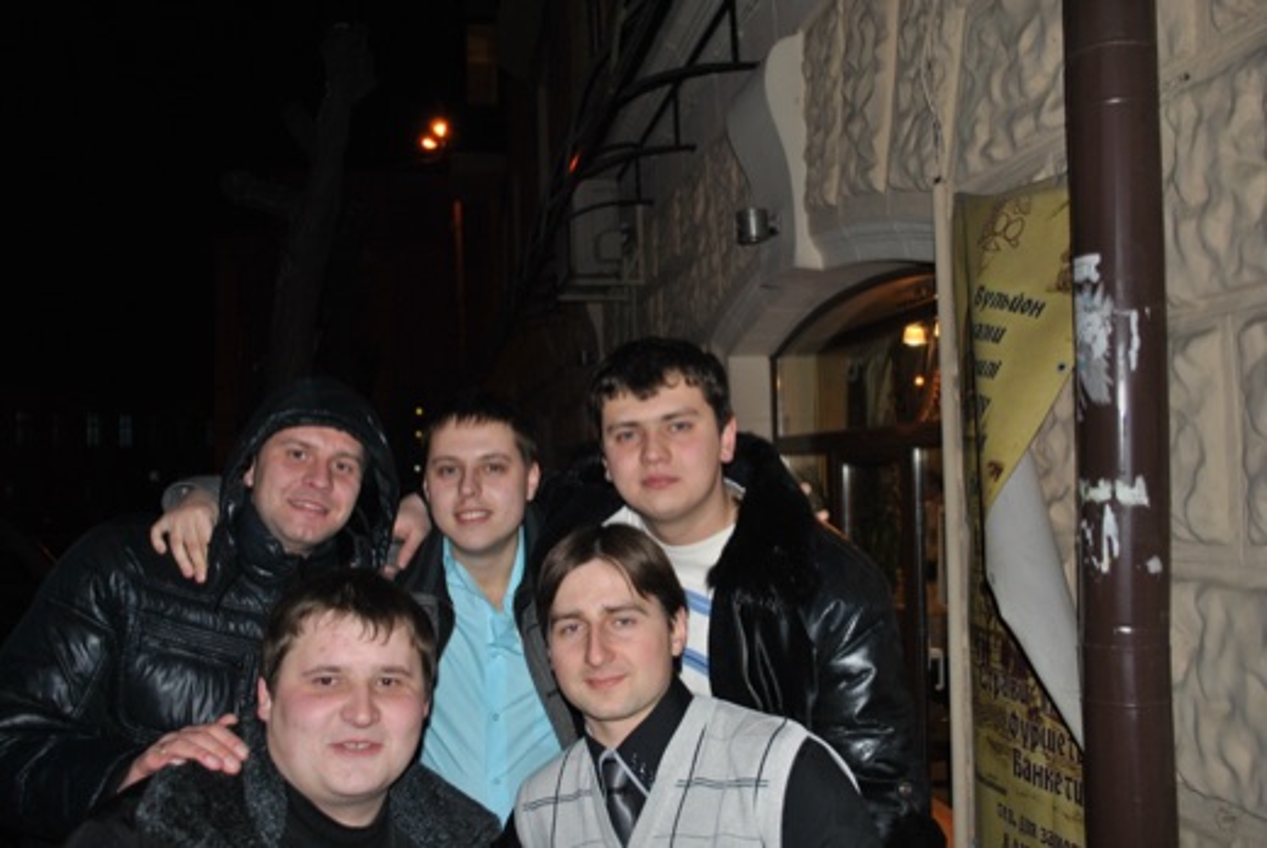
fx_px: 1057
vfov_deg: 43.7
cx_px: 634
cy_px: 424
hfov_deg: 61.9
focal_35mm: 30
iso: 200
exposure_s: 1/60
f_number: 3.8
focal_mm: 20
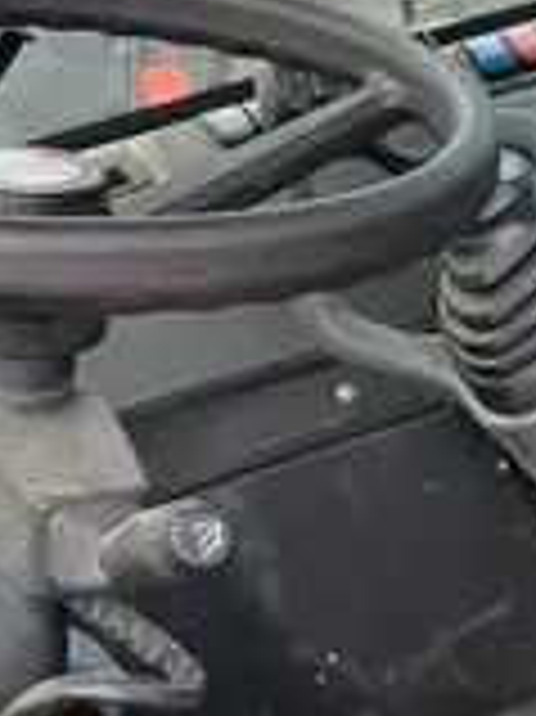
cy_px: 498
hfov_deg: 11.0
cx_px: 797
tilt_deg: -30.3
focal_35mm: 129
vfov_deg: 15.3
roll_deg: +1.9
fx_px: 2667
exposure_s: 1/121
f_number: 1.8
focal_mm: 3.99
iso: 50
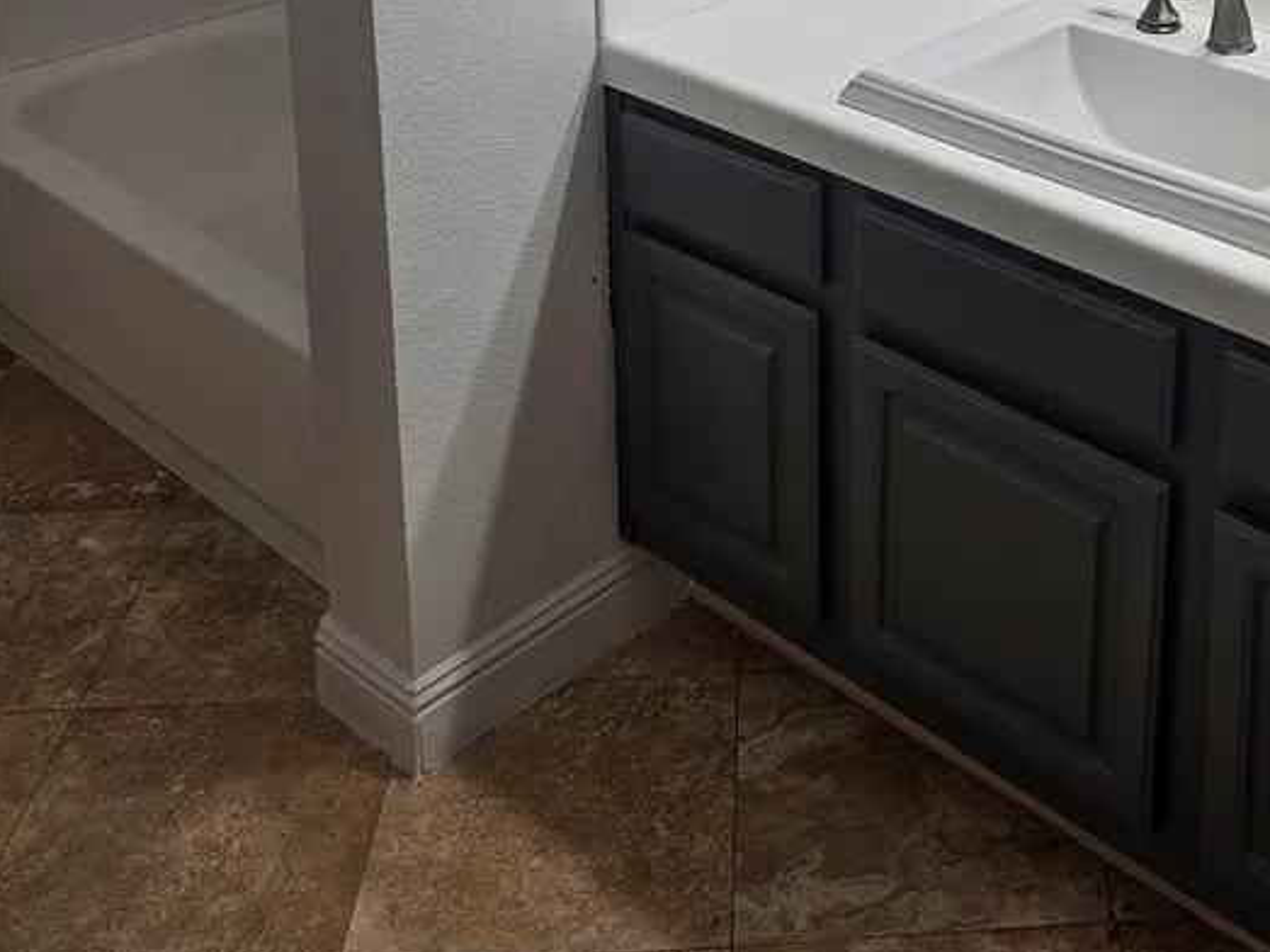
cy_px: -197
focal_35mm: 47
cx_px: 923
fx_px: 1724
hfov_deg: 39.5
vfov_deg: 27.2
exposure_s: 1/136
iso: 50
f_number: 1.8
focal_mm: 5
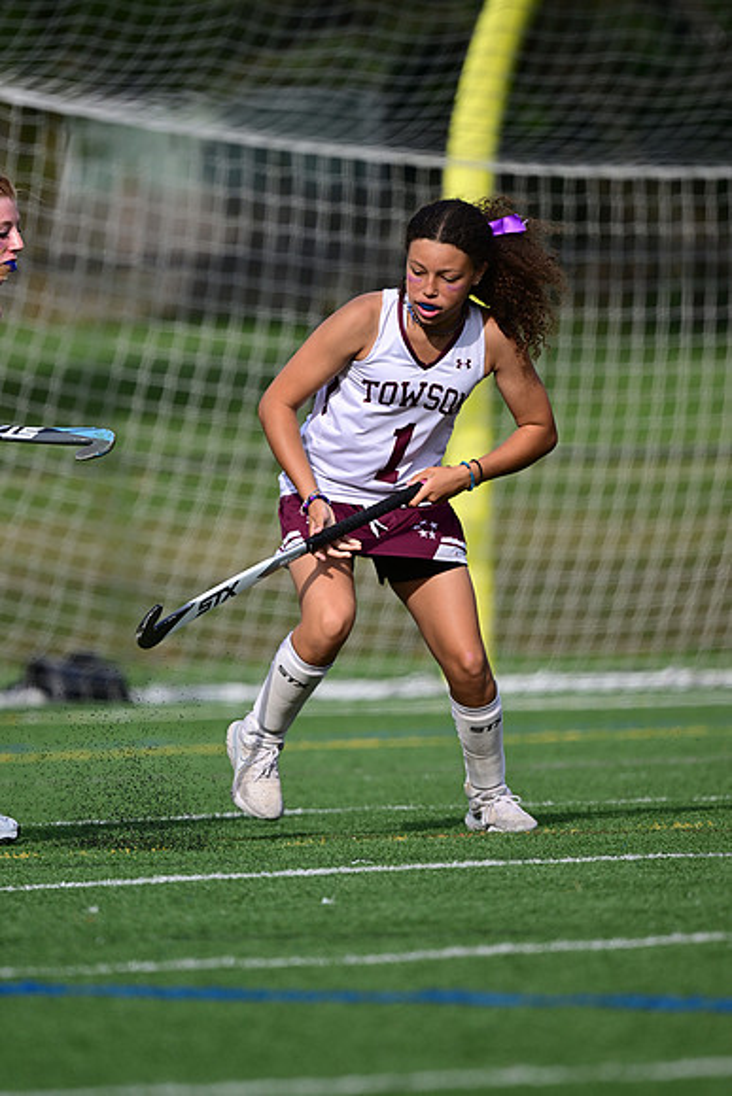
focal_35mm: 500
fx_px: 15240
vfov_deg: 4.1
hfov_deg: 2.8
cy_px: 548
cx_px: 366
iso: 360
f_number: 5.6
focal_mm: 500
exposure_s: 1/1600
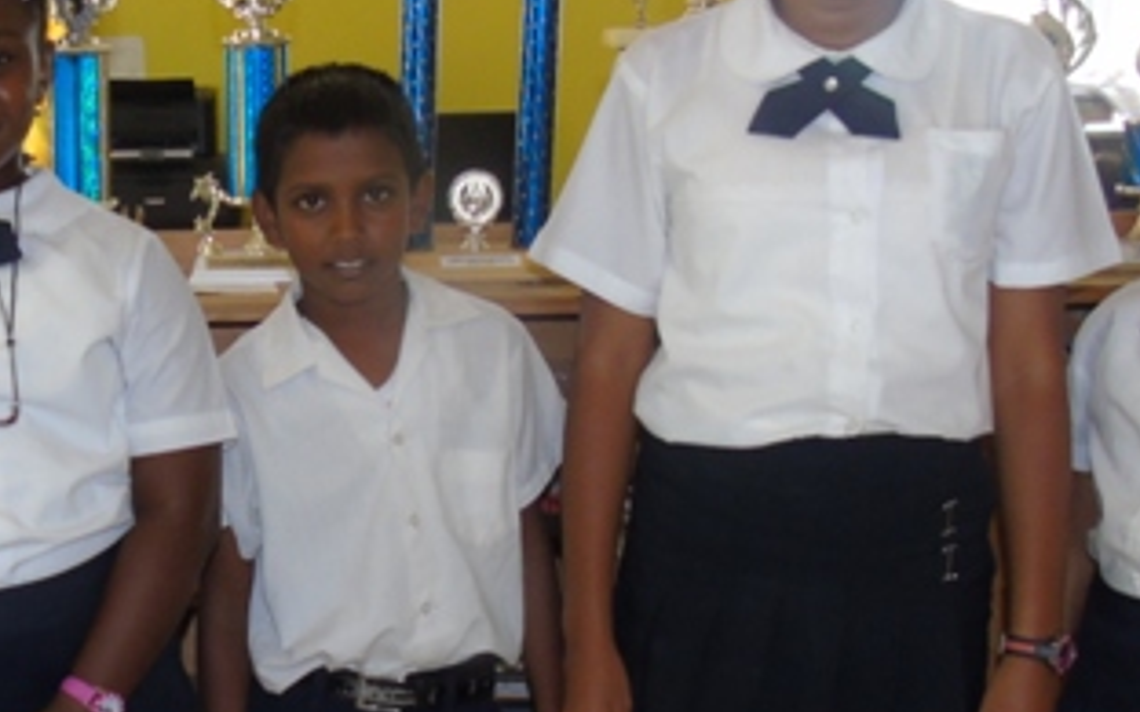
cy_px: 592
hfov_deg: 31.7
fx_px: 1957
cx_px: 252
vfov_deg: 20.4
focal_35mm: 63
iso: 200
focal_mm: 5.2
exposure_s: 1/40
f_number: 3.6
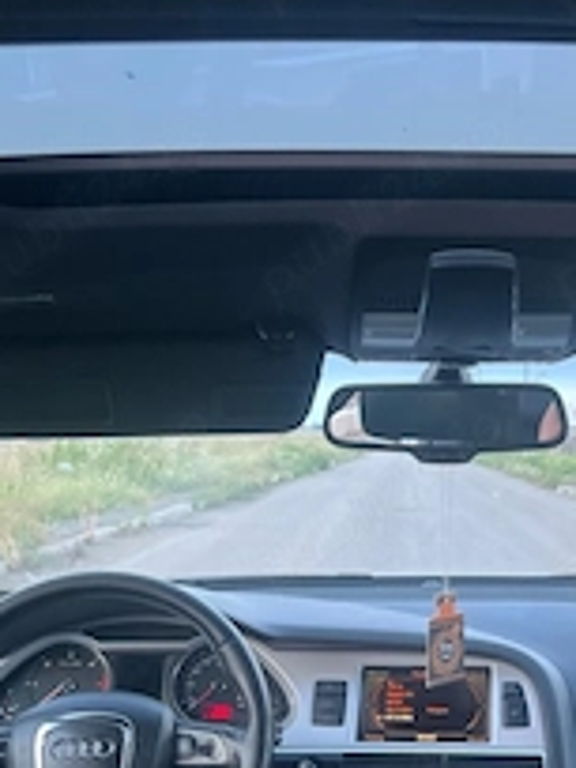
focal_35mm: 51
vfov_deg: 36.9
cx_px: 456
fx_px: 1131
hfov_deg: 28.0
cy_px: 546
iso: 250
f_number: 1.5
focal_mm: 5.7
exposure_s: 1/60
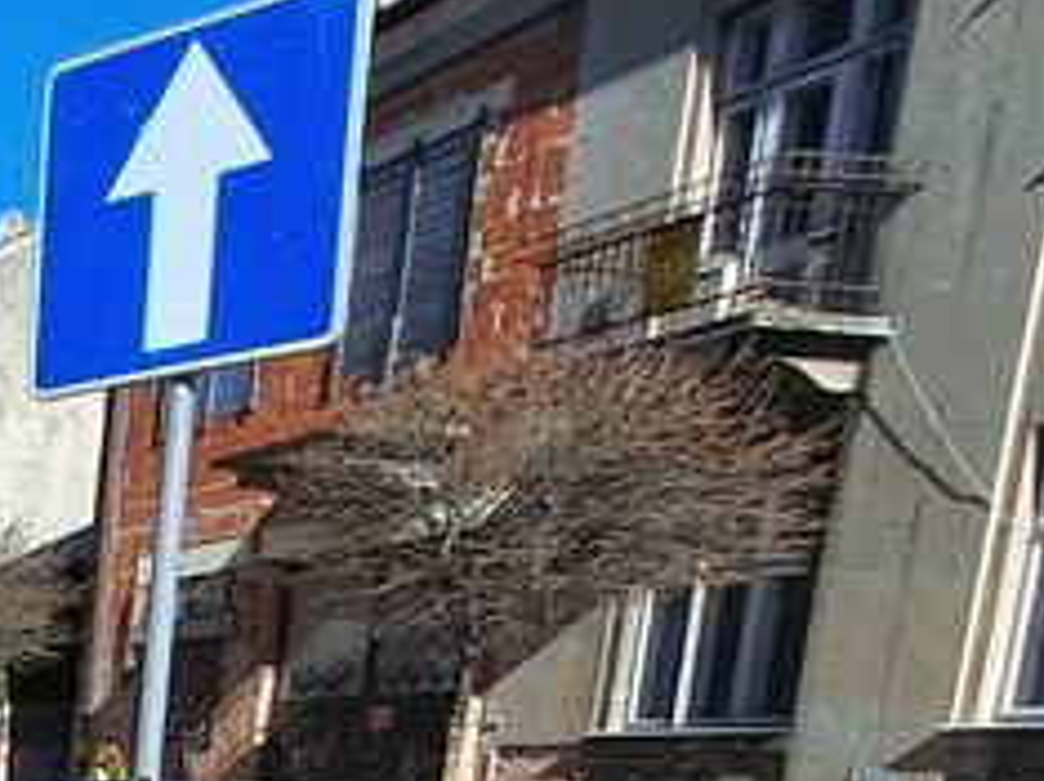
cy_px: 1160
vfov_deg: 21.6
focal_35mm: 57
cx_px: -656
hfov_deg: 23.8
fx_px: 1717
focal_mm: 1.42
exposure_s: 1/1942
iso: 40
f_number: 2.2
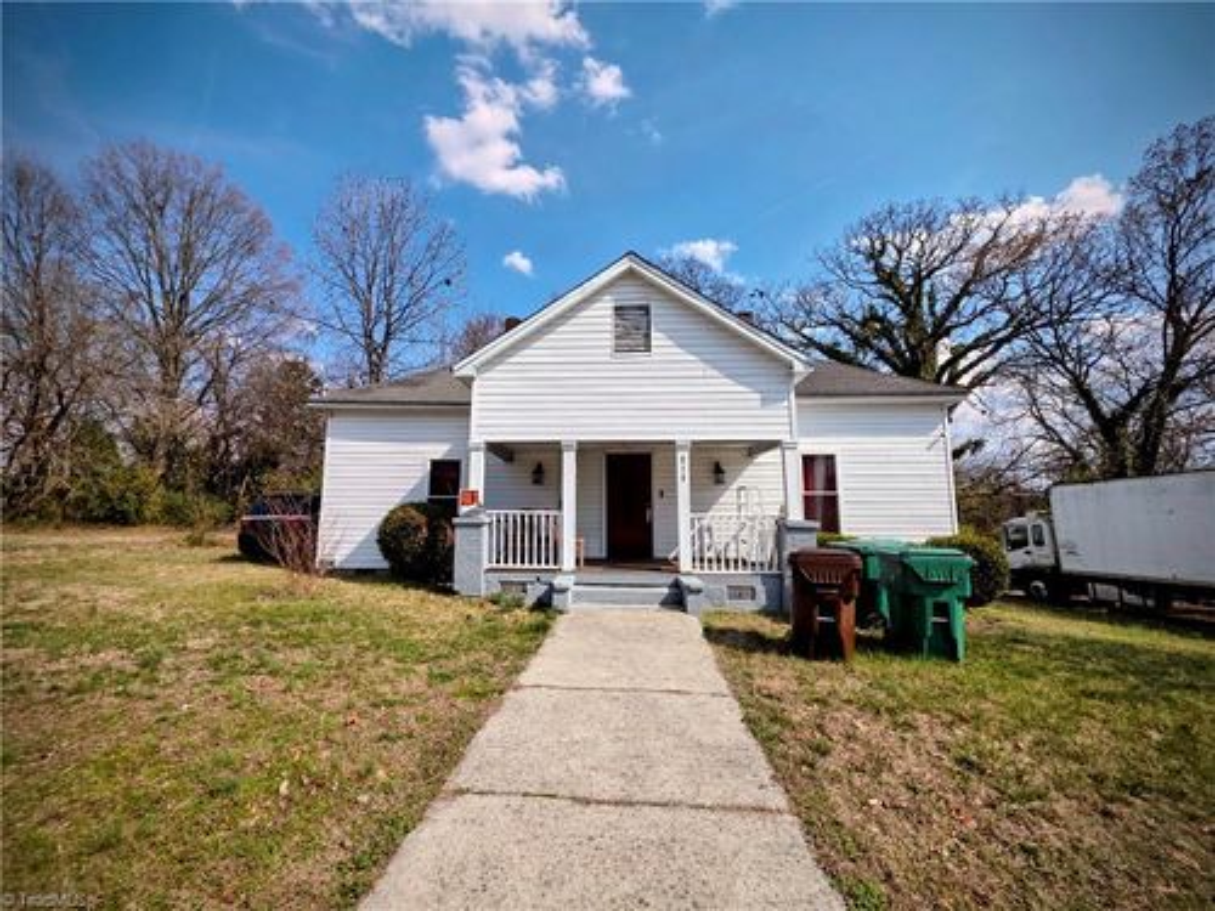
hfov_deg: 106.2
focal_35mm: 13
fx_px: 456
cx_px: 608
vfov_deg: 89.9
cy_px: 456
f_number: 1.9
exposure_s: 1/2775
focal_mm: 2.2
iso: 40
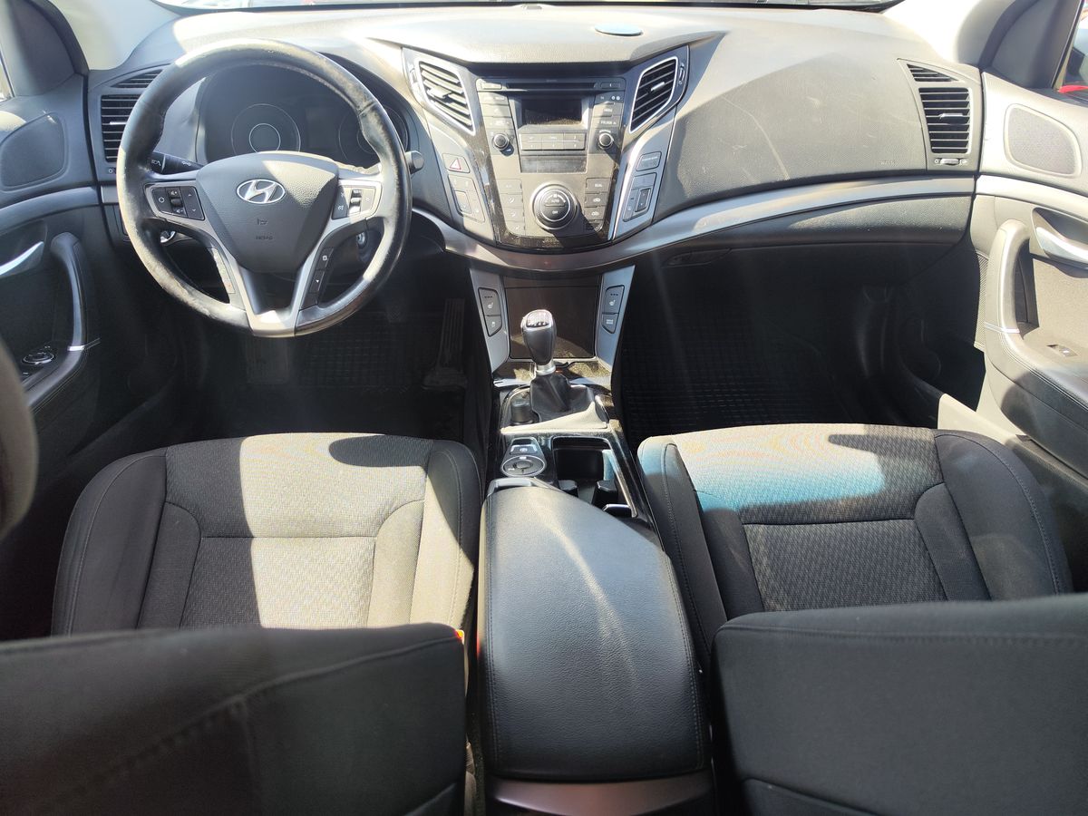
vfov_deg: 58.9
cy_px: 408
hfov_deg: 73.9
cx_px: 544
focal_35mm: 23
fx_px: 723
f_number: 1.69
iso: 68
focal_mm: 7.01
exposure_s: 1/100
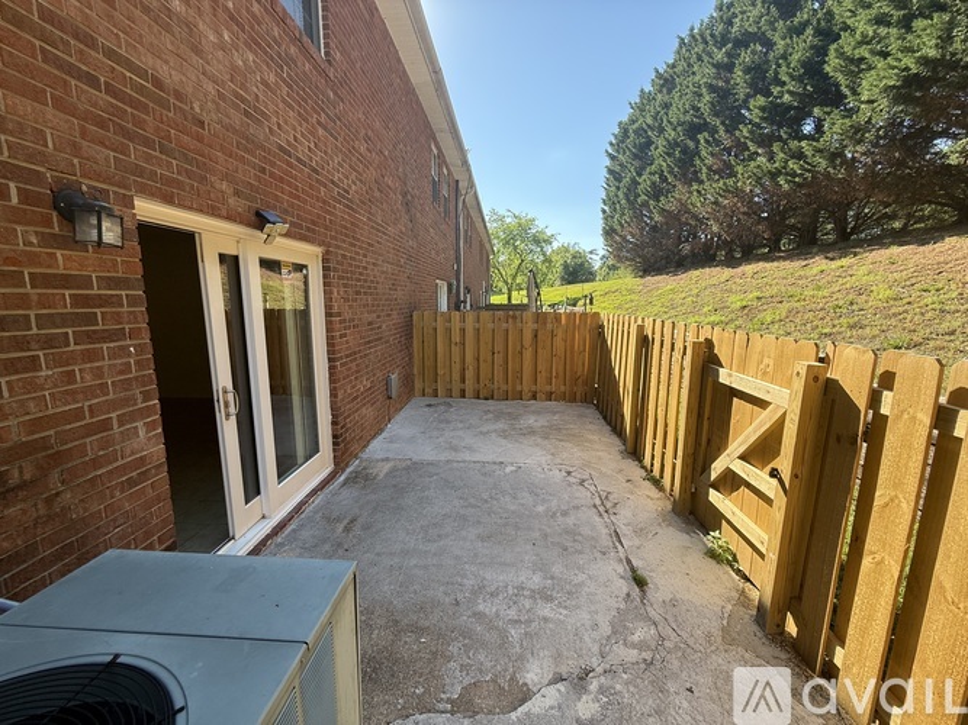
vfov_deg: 85.7
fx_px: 391
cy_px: 362
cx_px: 484
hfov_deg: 102.1
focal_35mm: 14
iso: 64
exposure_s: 1/458
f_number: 2.2
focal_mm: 2.22
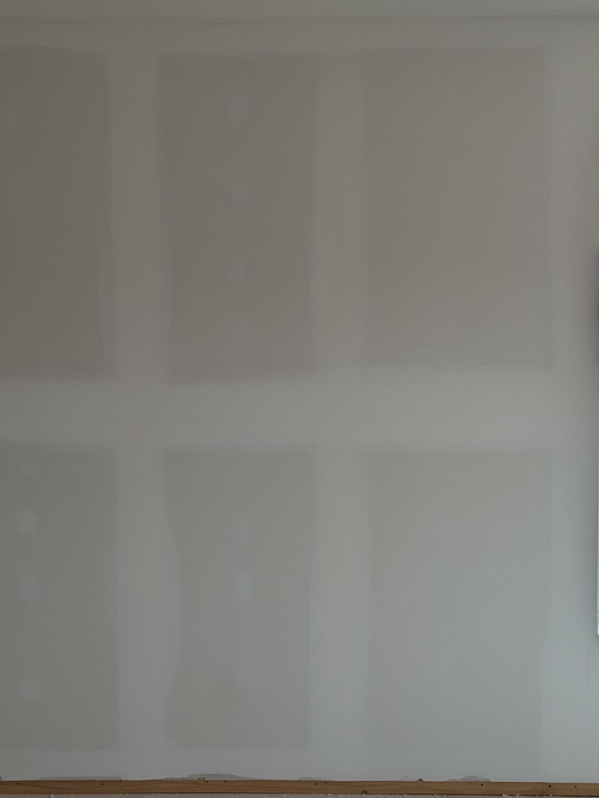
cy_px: 399
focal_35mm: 26
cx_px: 300
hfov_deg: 53.1
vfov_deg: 67.3
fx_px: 600
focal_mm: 5.7
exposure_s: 1/1093
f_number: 1.6
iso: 685
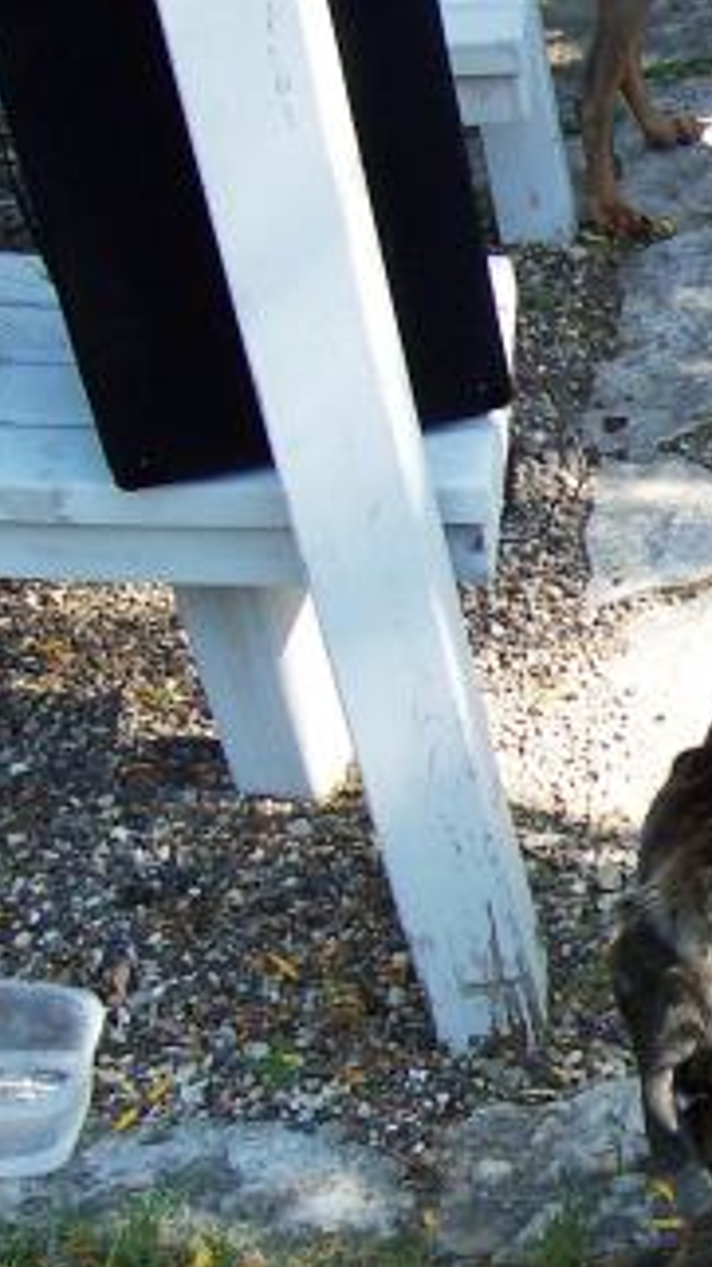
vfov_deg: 26.5
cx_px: 1117
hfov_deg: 14.0
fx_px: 2686
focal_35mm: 80
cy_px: 689
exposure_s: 1/250
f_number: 2.8
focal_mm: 5.6
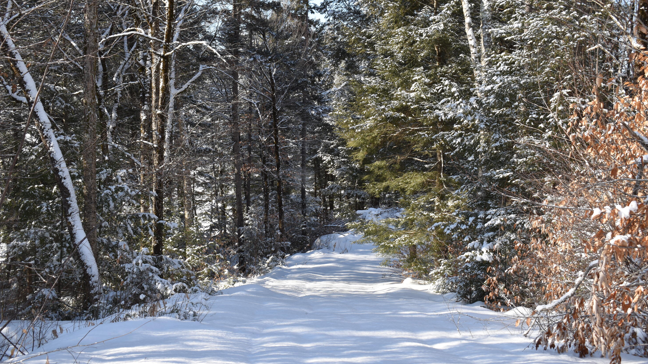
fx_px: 800
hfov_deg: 44.1
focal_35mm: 47
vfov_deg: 25.7
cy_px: 173
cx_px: 318
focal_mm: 29
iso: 100
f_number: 6.3
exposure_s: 1/200
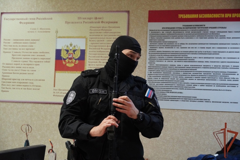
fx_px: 500
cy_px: 80
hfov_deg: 27.0
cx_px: 120
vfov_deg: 18.2
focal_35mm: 75
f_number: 5
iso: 6400
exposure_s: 1/100
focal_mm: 50
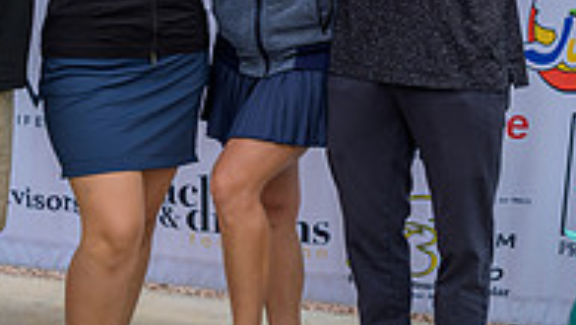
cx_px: 257
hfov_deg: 23.1
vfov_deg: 12.9
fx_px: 1406
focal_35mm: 92
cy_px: -30
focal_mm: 38
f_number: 4
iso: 125
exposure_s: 1/200
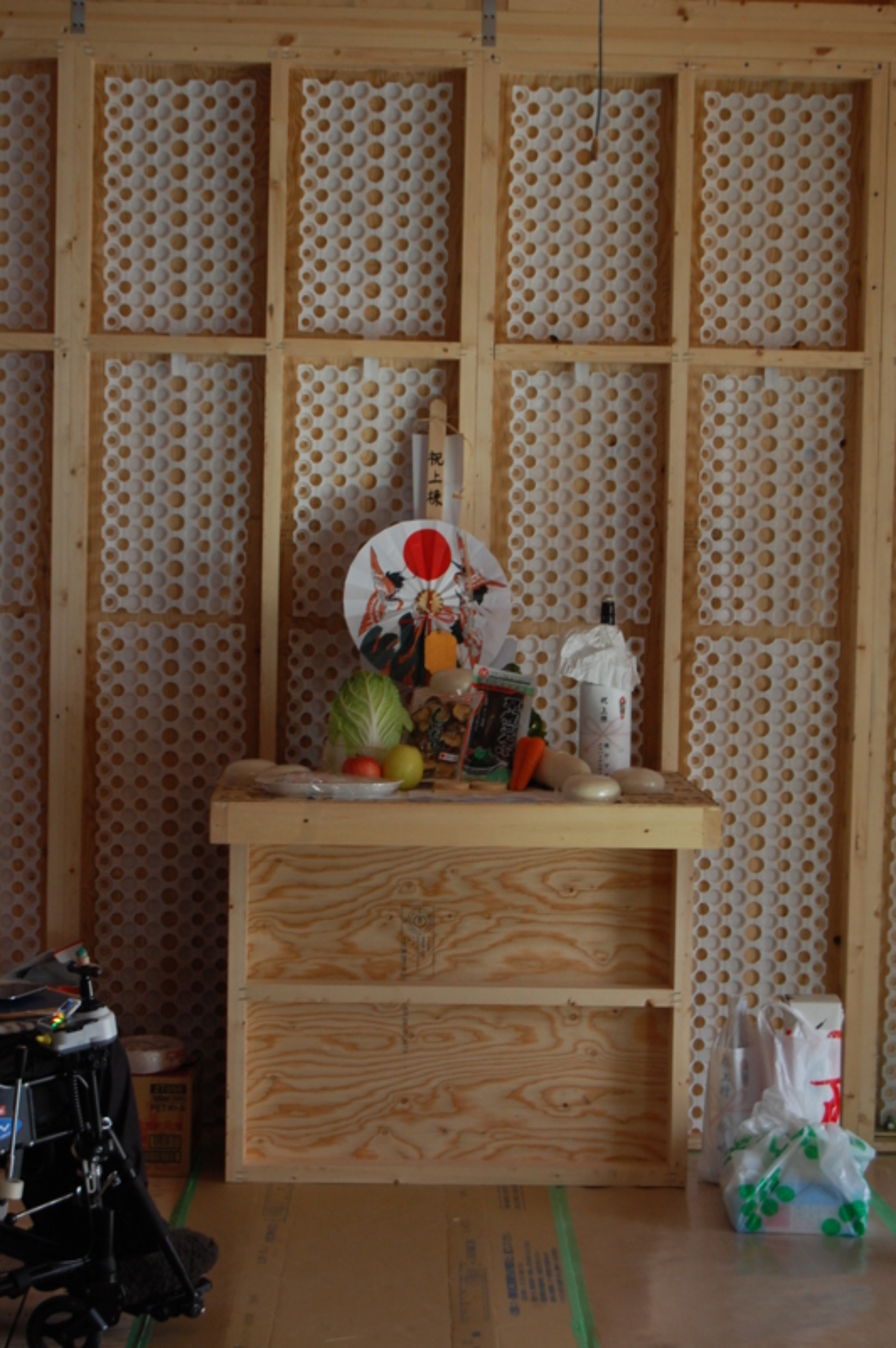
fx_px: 3085
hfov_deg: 16.5
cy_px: 674
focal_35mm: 82
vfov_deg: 24.6
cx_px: 448
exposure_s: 1/30
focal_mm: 55
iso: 560
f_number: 5.6
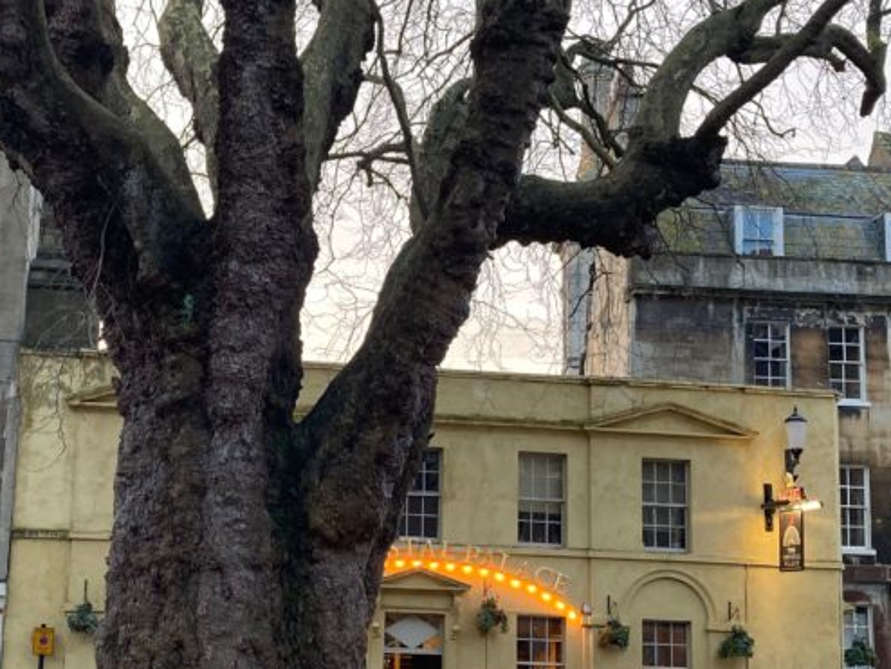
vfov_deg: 25.2
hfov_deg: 33.0
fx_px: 1494
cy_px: 400
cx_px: 326
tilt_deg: +10.6
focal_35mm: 58
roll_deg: -2.0
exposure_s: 1/70
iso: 80
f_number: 1.8
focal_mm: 3.99
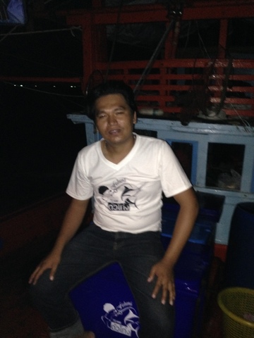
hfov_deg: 42.9
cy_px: 169
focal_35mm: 33
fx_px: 323
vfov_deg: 55.4
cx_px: 127
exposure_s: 1/16
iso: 400
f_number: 2.4
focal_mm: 4.12
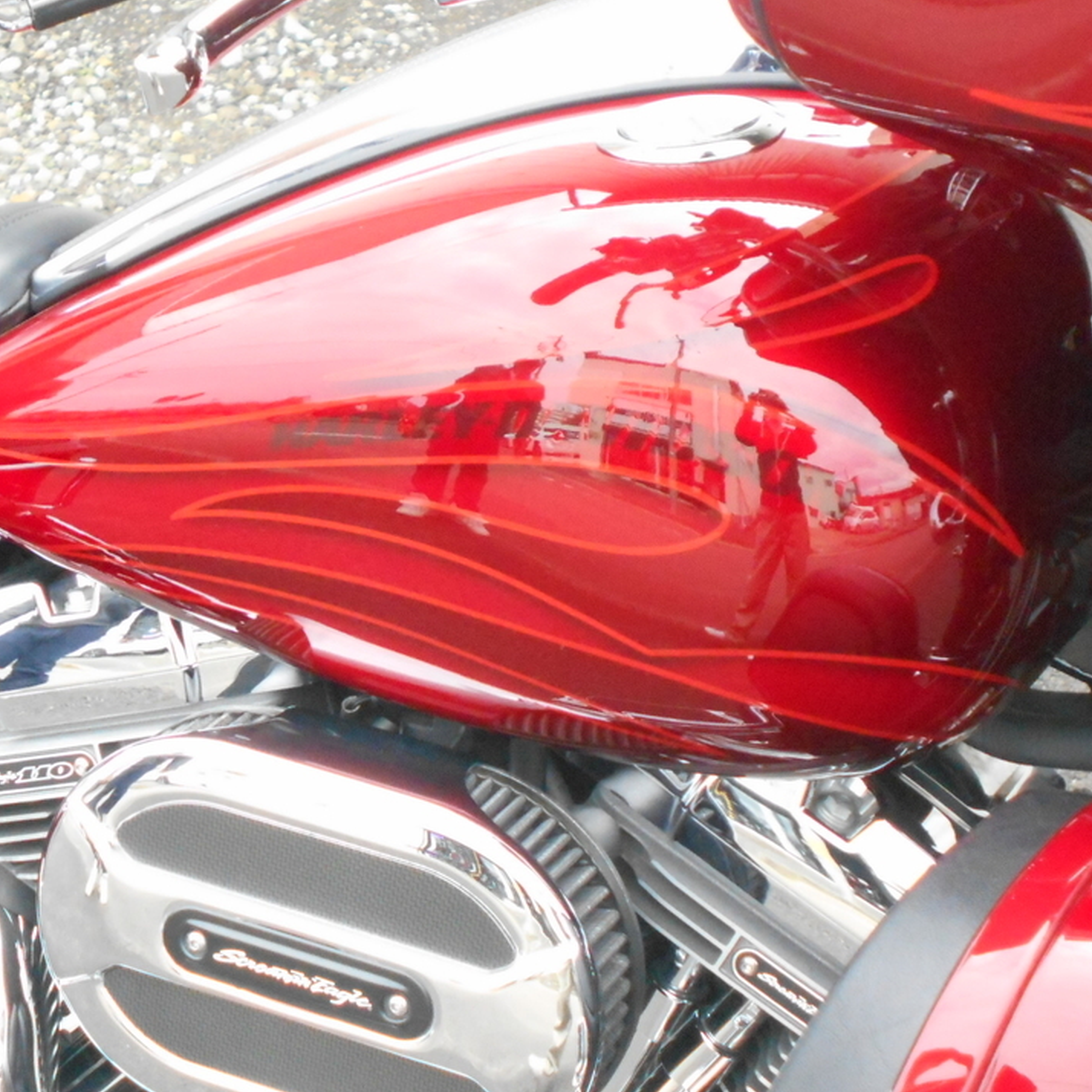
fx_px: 3498
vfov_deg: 17.7
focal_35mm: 98
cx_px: 407
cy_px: 439
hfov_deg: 17.7
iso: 720
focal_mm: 11.6
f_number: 5.3
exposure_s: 1/250
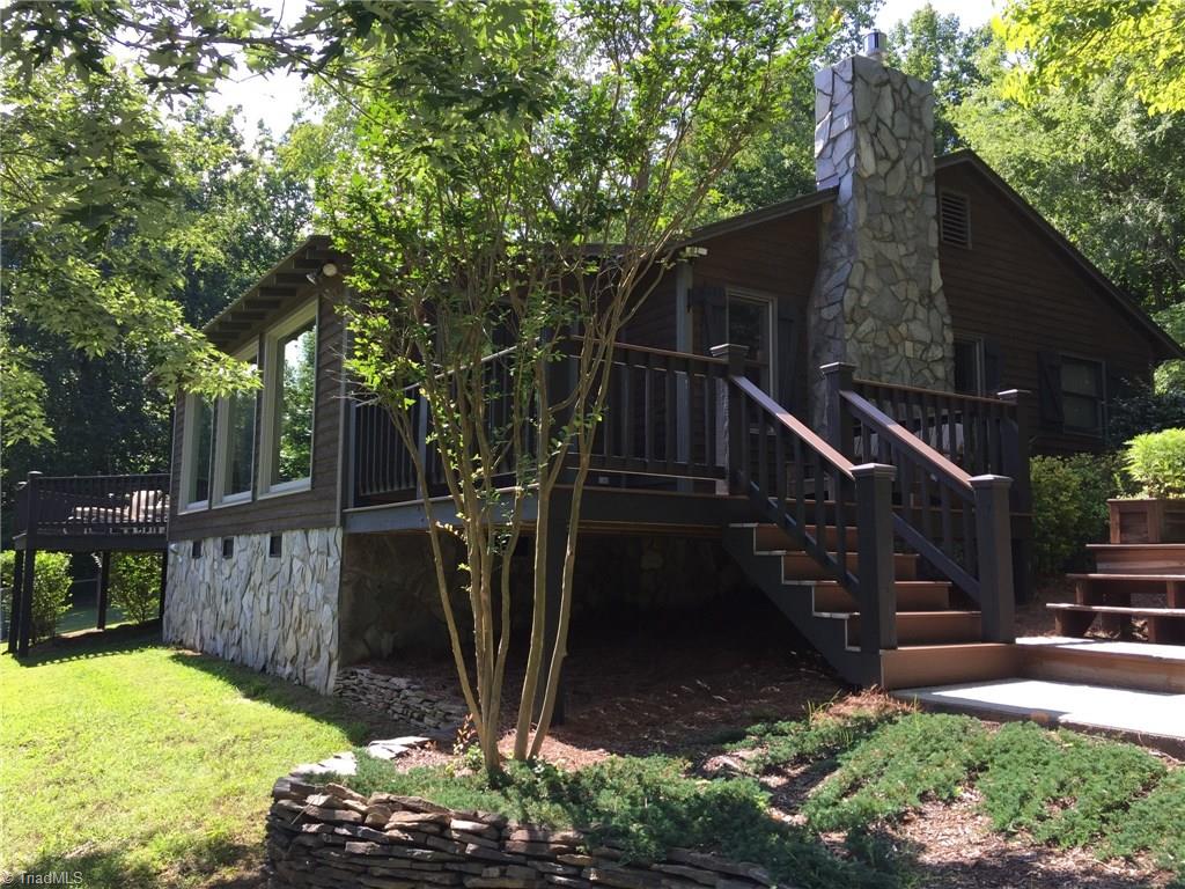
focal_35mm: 29
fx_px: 993
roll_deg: -2.4
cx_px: 592
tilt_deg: +7.3
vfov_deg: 48.2
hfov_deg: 61.7
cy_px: 444
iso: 32
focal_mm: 4.15
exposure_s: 1/373
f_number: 2.2
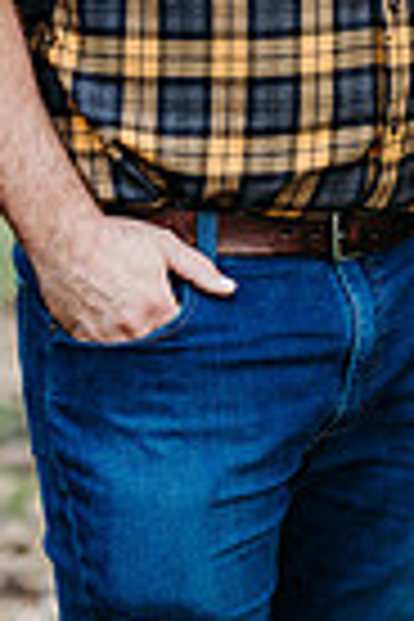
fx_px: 4778
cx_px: 374
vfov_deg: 7.4
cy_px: -153
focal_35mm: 277
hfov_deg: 5.0
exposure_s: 1/200
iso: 200
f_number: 2.2
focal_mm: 85
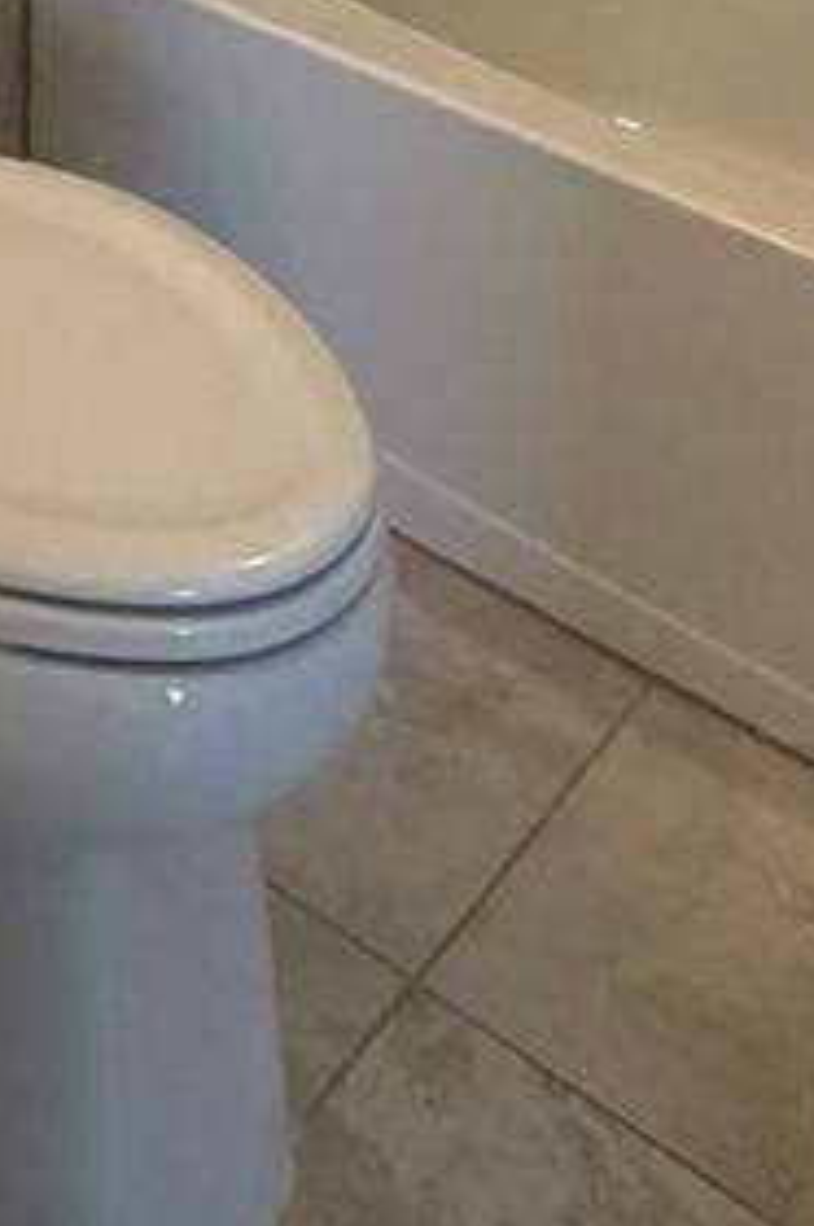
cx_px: 96
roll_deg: -1.4
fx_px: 2550
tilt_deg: -3.7
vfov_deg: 19.1
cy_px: -1090
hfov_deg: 17.9
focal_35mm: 75
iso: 250
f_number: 2.2
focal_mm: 2.22
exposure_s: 1/120
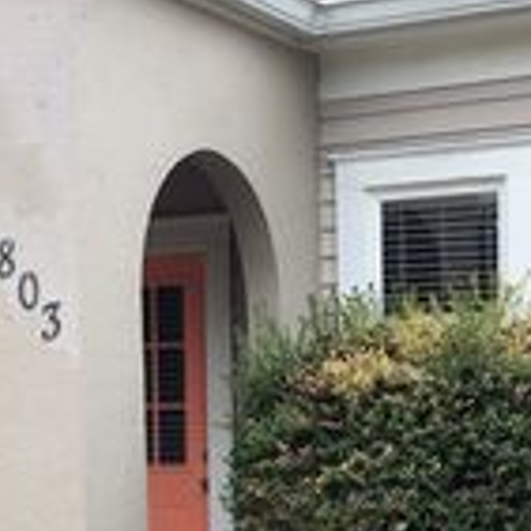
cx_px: 185
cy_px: 518
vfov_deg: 18.6
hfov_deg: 19.0
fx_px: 1579
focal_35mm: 91
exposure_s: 1/120
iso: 25
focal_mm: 4.15
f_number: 2.2
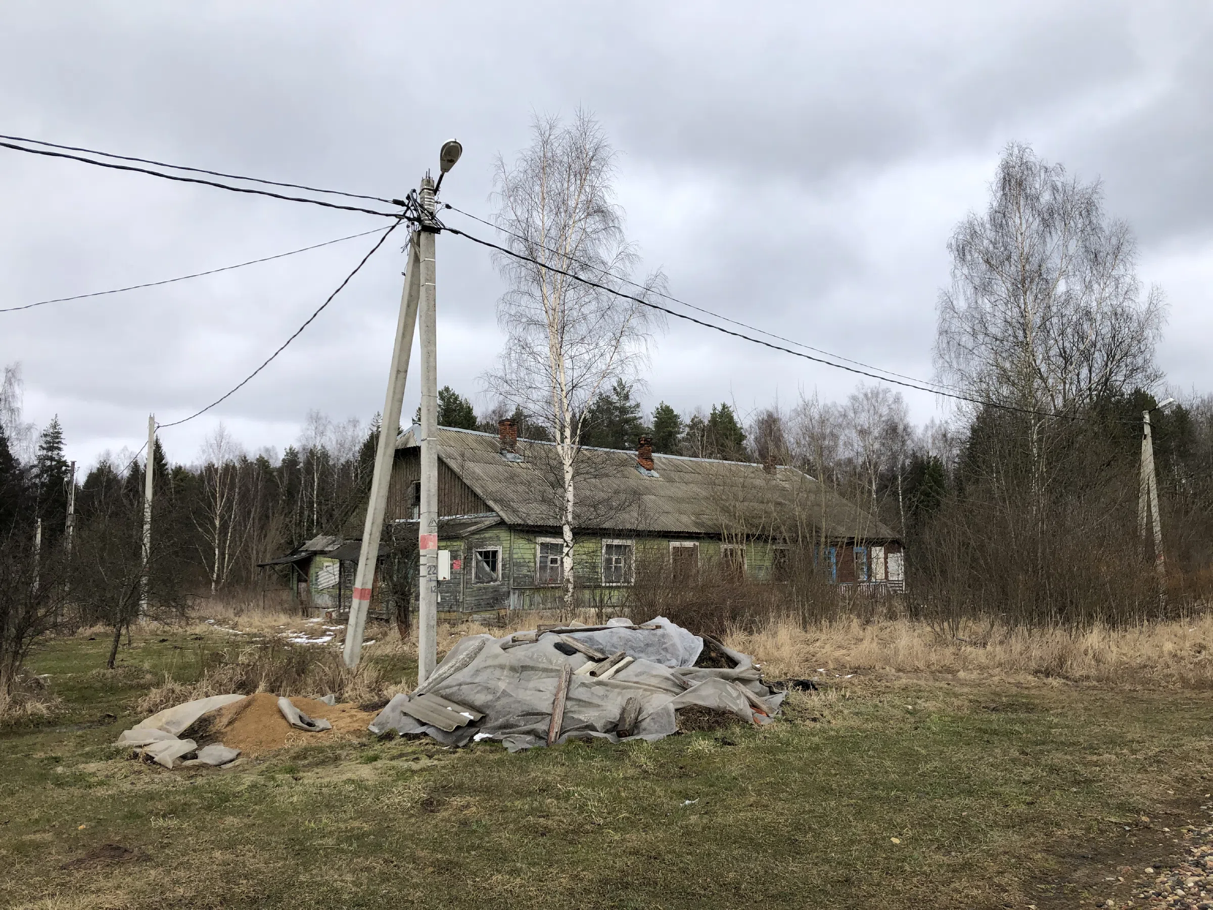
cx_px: 606
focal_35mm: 28
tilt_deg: +6.4
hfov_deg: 63.4
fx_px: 981
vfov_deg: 49.7
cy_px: 455
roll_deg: -0.3
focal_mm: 4
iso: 20
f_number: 1.8
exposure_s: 1/546
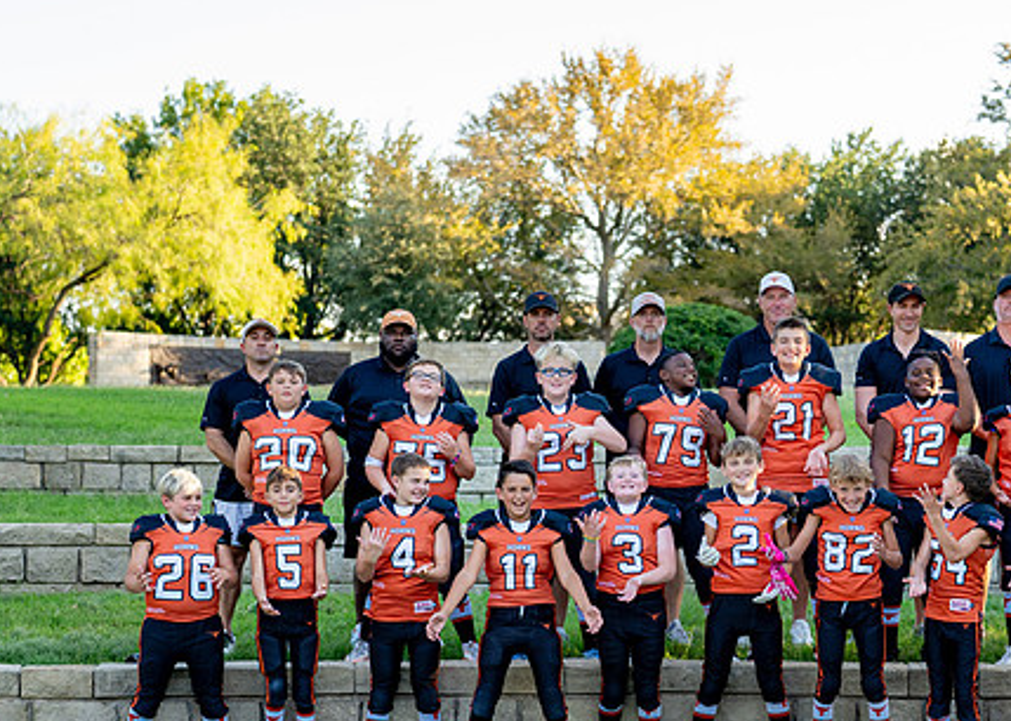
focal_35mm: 88
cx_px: 670
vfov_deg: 16.1
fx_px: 2526
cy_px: 565
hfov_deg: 22.5
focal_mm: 50
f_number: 2.2
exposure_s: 1/500
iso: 200
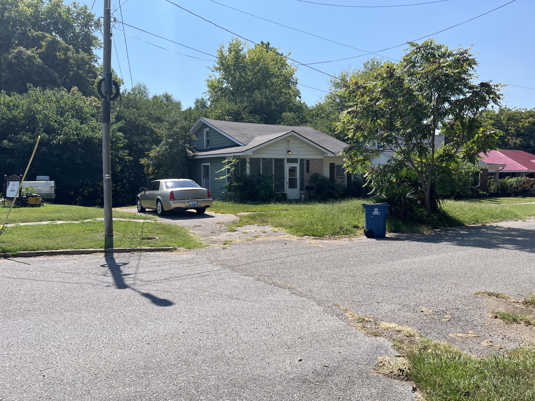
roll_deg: +0.1
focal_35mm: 26
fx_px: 402
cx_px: 268
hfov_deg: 67.3
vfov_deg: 53.1
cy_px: 200
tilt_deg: -3.4
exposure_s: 1/3215
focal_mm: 5.1
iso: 50
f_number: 1.6
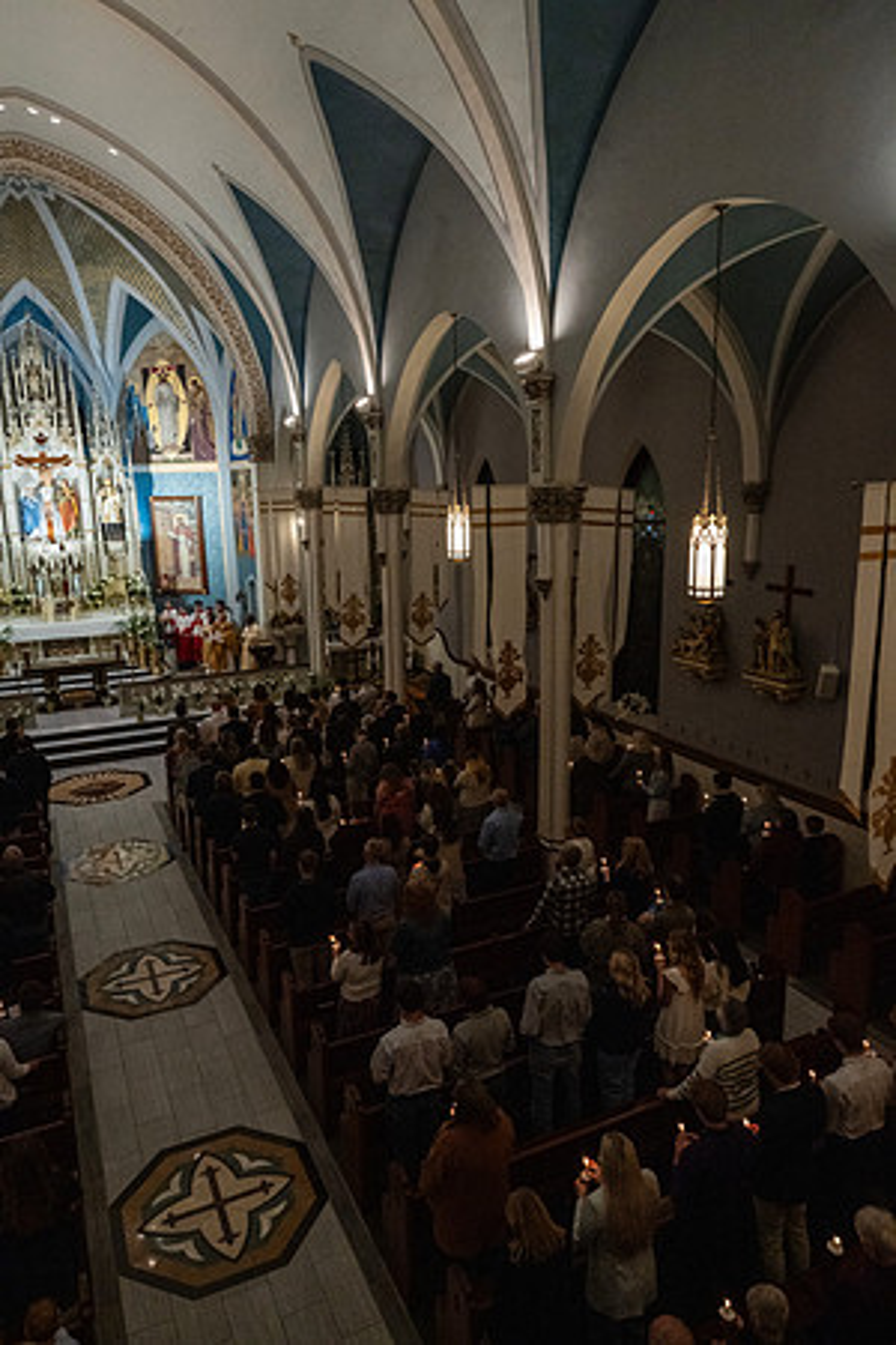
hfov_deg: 53.1
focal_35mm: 24
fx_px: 896
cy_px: 672
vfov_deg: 73.7
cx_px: 448
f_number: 13
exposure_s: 1/60
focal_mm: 24
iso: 5000
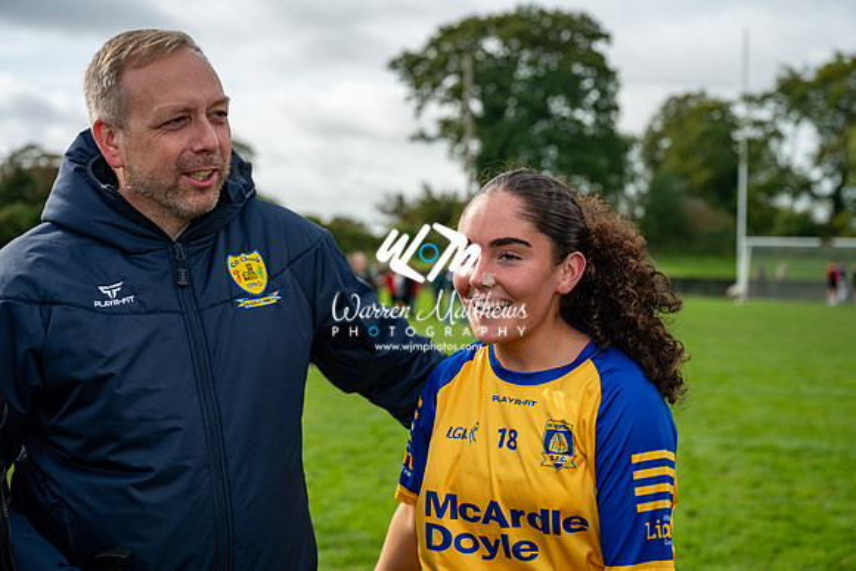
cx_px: 428
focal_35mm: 55
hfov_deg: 36.2
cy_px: 286
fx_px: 1308
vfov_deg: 24.6
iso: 100
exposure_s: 1/800
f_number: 4
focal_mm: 55
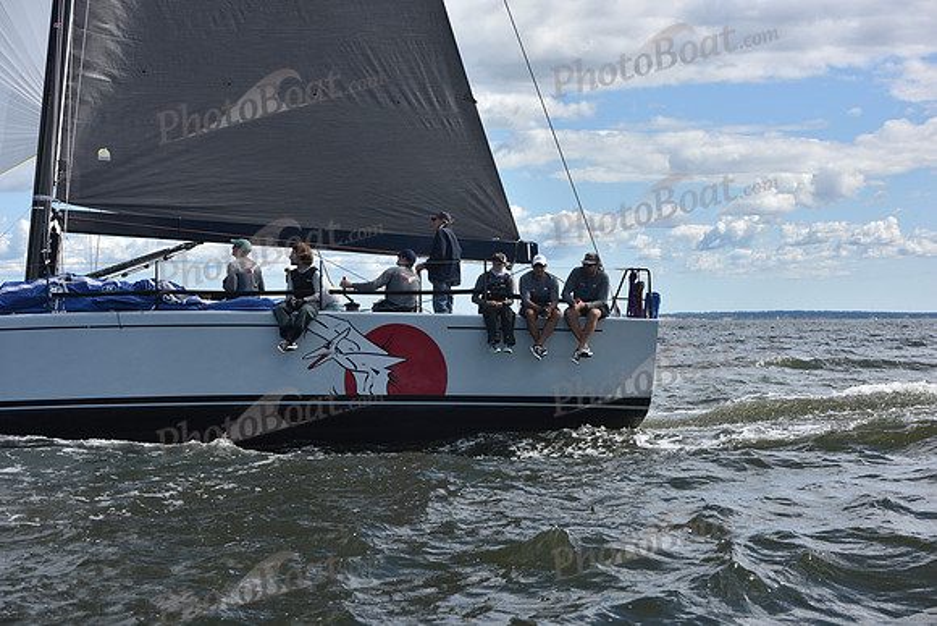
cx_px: 468
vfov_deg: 19.5
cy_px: 313
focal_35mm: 70
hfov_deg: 28.8
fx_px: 1822
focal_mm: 70
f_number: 8
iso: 250
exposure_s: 1/1000
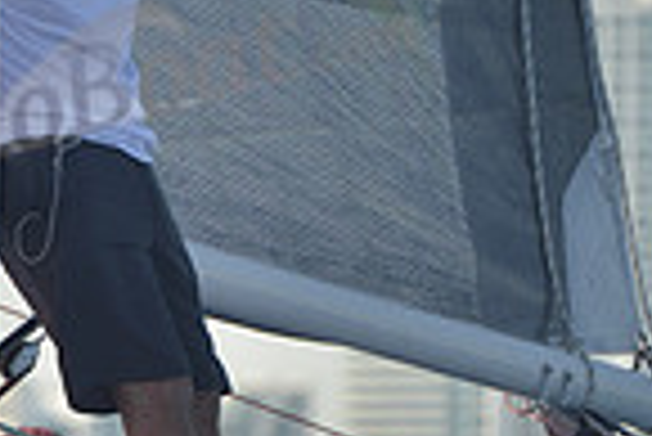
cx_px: -450
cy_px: 393
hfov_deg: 2.6
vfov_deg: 1.7
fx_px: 14539
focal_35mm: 802
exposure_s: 1/640
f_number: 5.6
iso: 200
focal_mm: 200
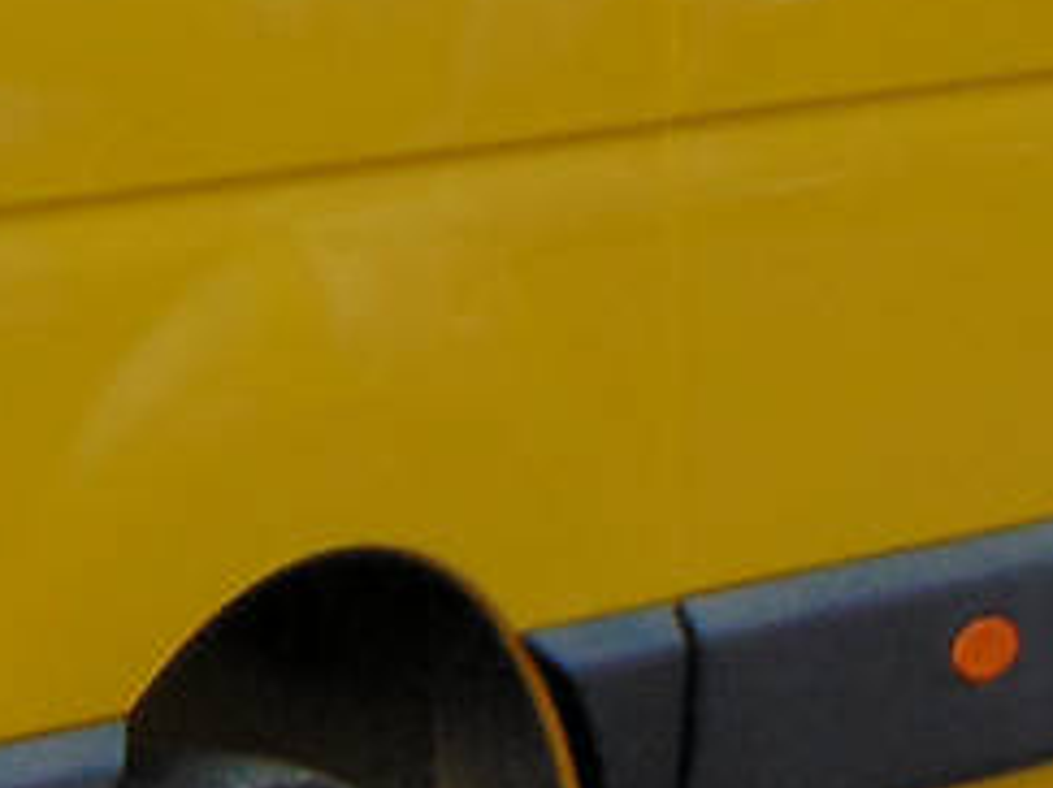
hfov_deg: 6.0
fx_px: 10003
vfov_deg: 4.5
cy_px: -238
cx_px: -438
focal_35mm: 329
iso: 80
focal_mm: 9
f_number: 3.5
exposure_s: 1/125
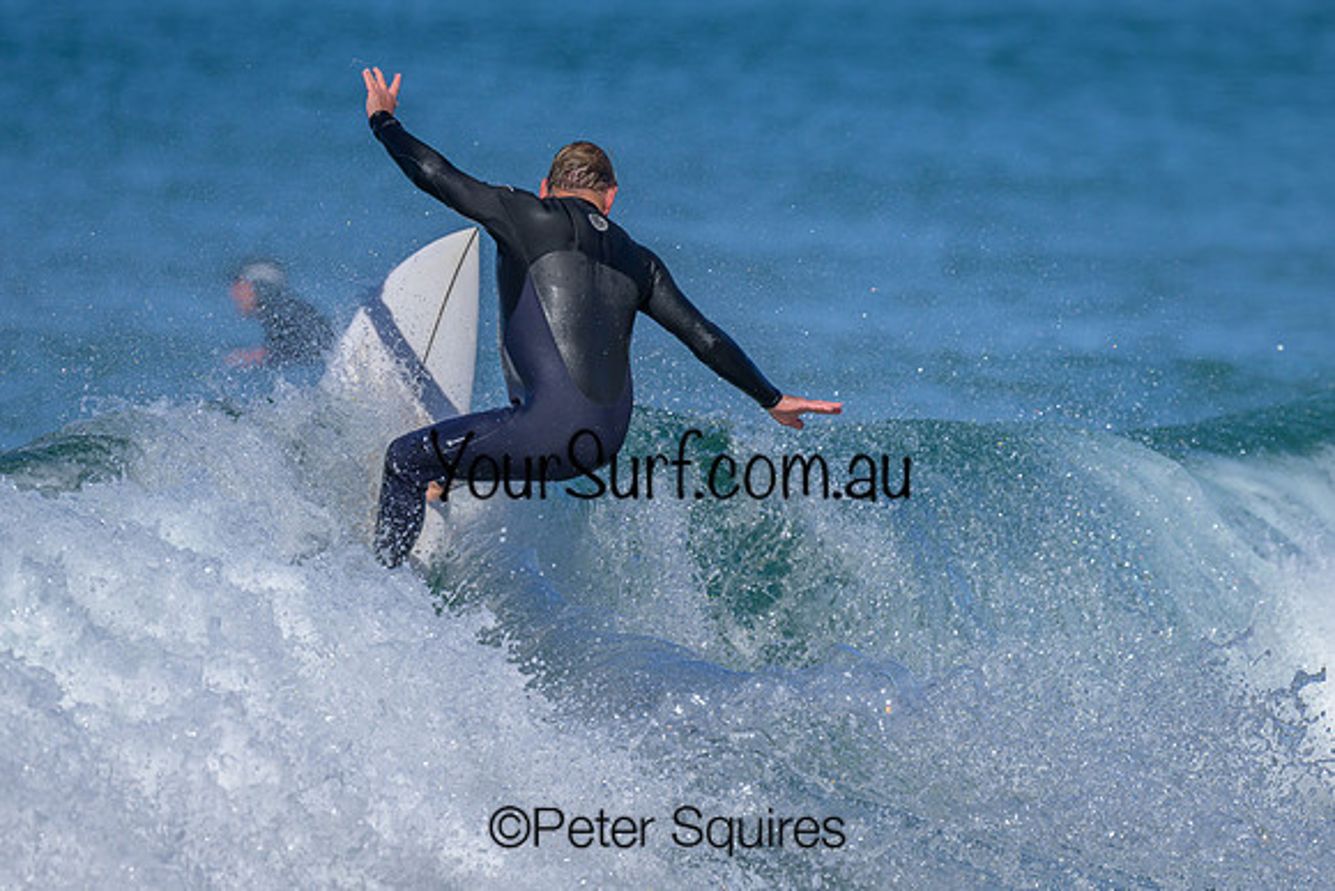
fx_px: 40537
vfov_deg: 1.3
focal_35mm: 1093
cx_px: 737
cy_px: 607
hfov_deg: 1.9
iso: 220
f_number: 6.3
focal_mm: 800
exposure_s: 1/2000
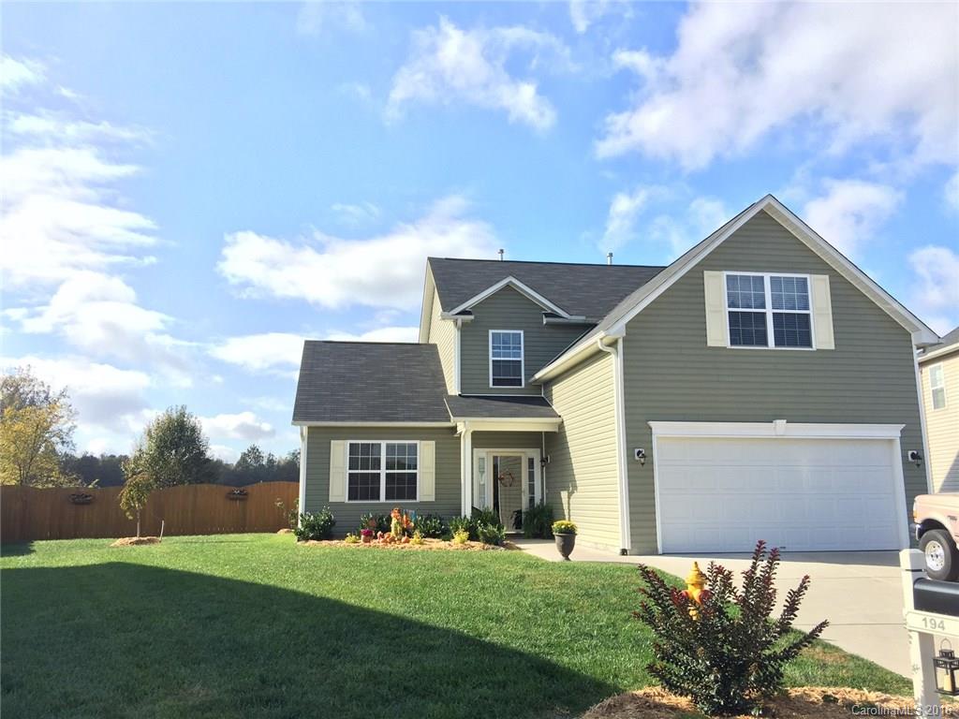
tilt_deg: +11.2
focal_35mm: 29
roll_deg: -0.9
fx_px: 803
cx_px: 480
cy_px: 360
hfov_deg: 61.7
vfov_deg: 48.2
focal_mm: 4.15
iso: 32
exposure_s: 1/989
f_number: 2.2
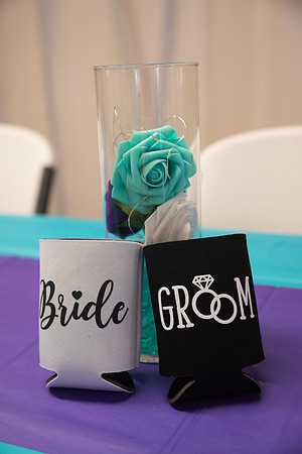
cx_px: 151
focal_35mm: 52
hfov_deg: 26.0
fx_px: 654
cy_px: 227
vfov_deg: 38.2
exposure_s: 1/125
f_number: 4
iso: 160
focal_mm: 52
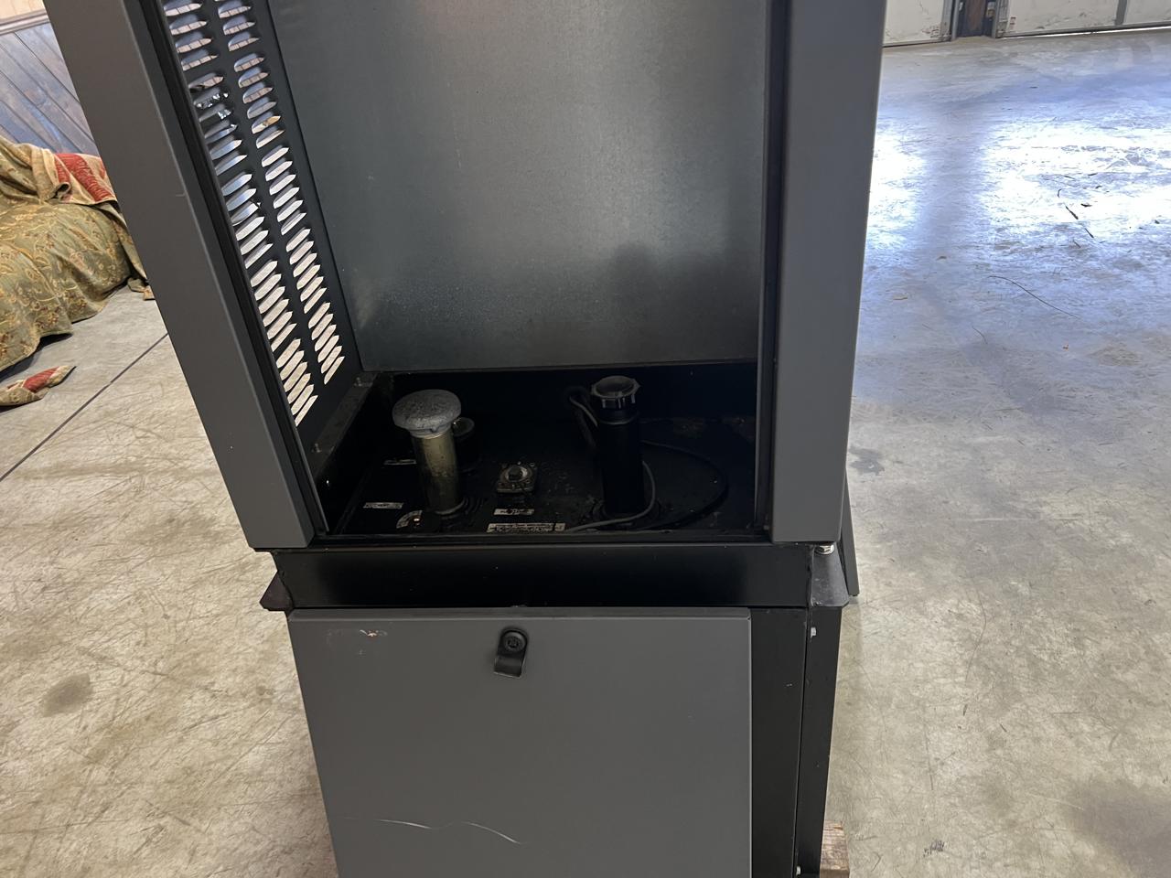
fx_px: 880
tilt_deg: -35.3
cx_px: 586
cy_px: 439
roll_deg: +7.5
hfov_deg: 67.3
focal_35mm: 26
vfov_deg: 53.1
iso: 200
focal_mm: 5.7
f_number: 1.5
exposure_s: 1/60
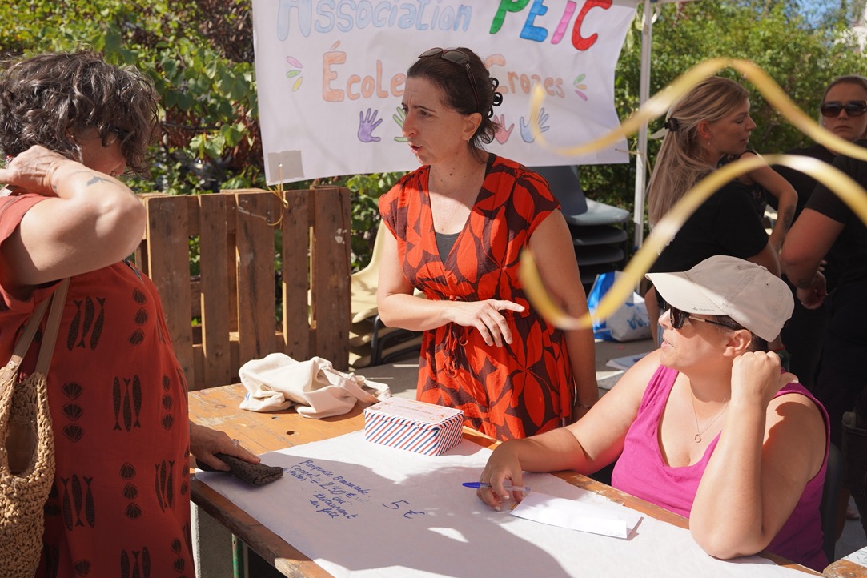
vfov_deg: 34.0
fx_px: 945
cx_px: 396
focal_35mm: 39
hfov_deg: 49.2
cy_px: 318
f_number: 4.5
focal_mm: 33.2
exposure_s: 1/800
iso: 100
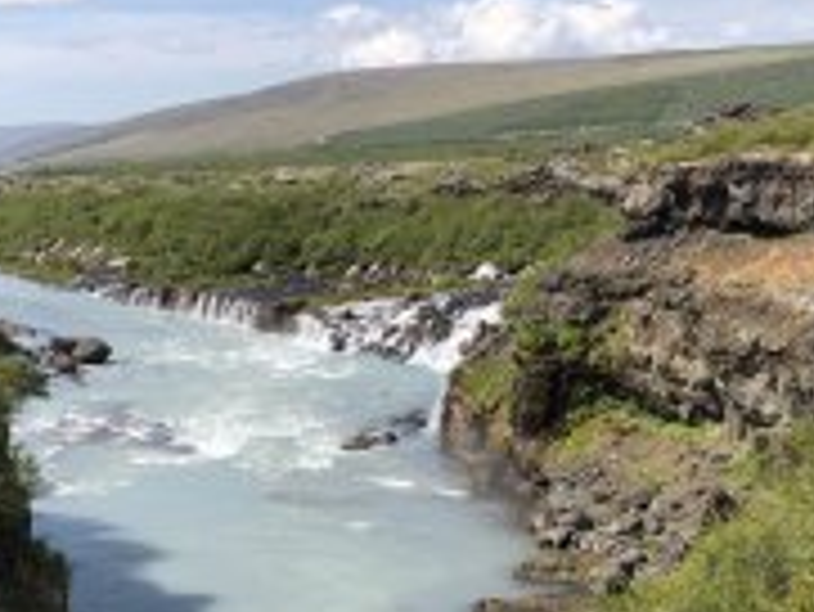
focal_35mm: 65
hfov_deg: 29.1
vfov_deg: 22.2
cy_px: 511
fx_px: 1529
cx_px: 153
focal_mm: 4
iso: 20
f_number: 1.8
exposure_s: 1/2000
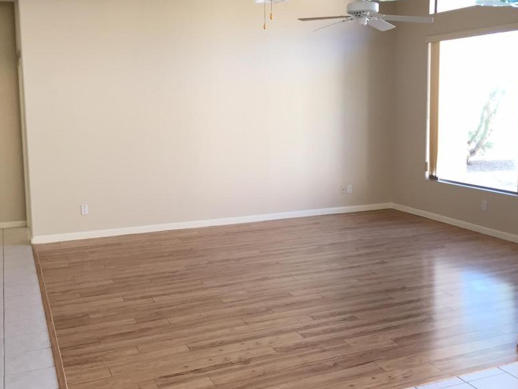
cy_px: 164
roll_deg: +0.3
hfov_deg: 49.0
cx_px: 257
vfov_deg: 37.6
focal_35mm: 38
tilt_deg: -6.1
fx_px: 569
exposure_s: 1/40
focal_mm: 4.15
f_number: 2.2
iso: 32
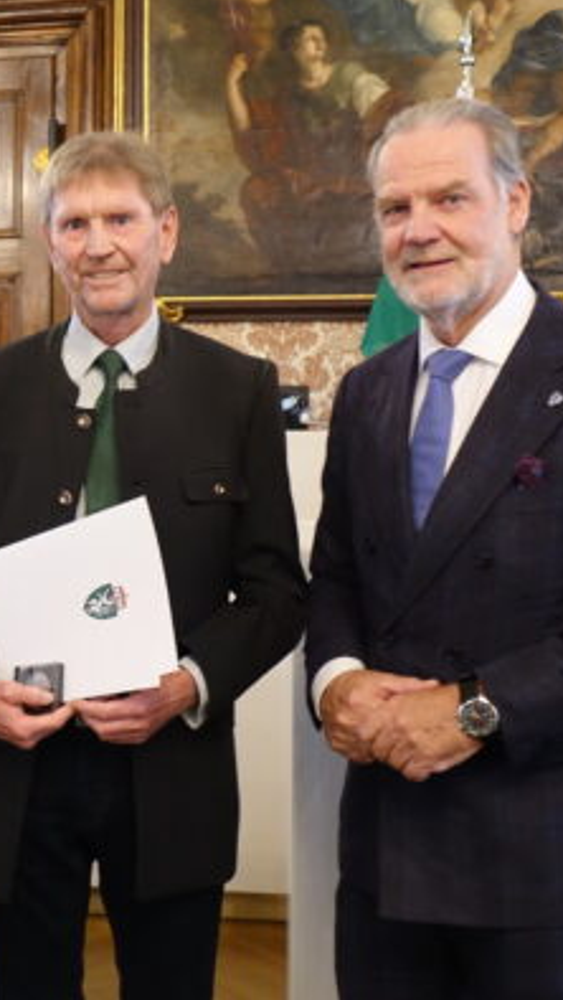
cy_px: 497
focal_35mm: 59
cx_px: -3
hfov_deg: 19.8
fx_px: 1564
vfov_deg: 35.4
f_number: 2.8
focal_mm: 13.65
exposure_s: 1/20
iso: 800
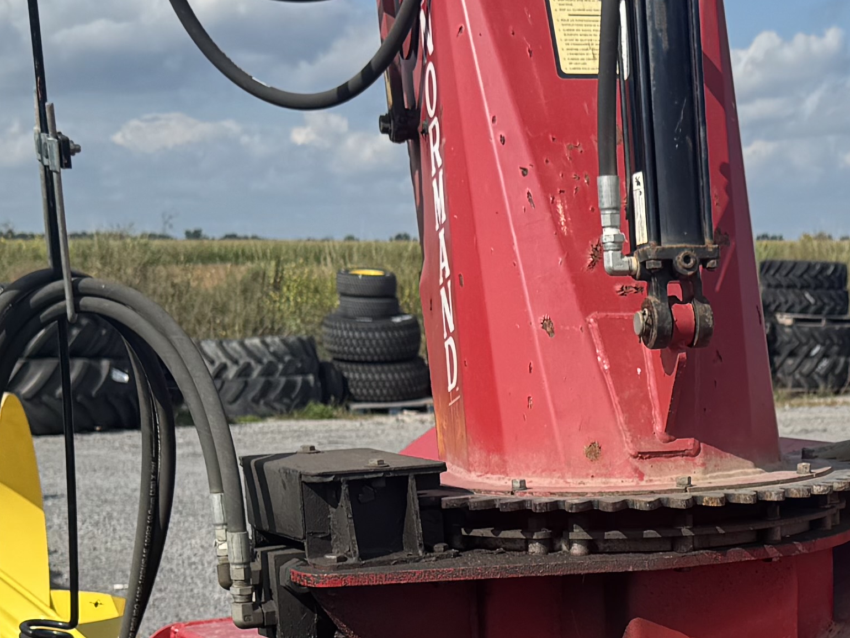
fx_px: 2185
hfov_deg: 21.5
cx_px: 778
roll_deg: +1.3
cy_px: 761
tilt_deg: -10.8
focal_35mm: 89
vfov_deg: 16.0
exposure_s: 1/4310
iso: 80
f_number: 1.78
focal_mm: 6.76
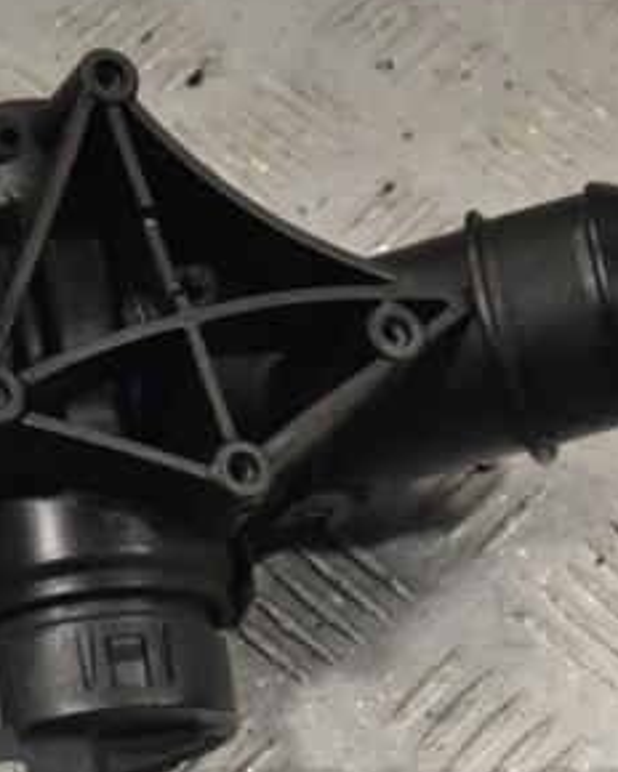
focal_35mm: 134
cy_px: 453
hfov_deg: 11.5
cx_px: 109
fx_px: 3064
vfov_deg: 14.4
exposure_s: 1/320
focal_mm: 46
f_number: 9
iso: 3200
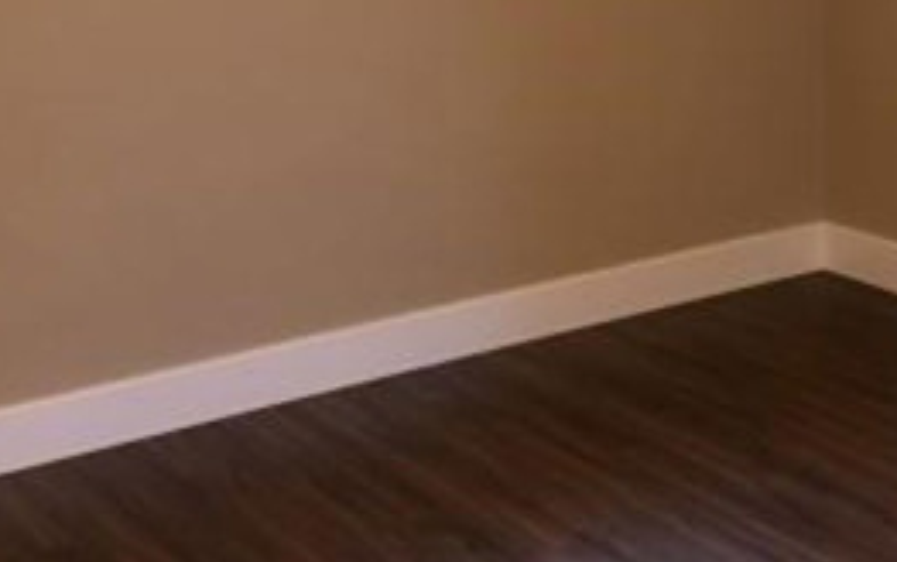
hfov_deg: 27.1
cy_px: -34
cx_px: 664
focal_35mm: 75
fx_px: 1834
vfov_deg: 16.9
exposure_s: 1/30
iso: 125
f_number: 2.2
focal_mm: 4.15
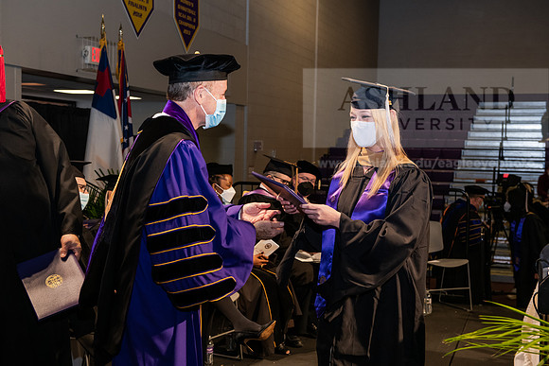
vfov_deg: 24.6
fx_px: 839
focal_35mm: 55
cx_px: 274
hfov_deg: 36.2
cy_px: 183
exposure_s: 1/200
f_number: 6.3
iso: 1600
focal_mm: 55
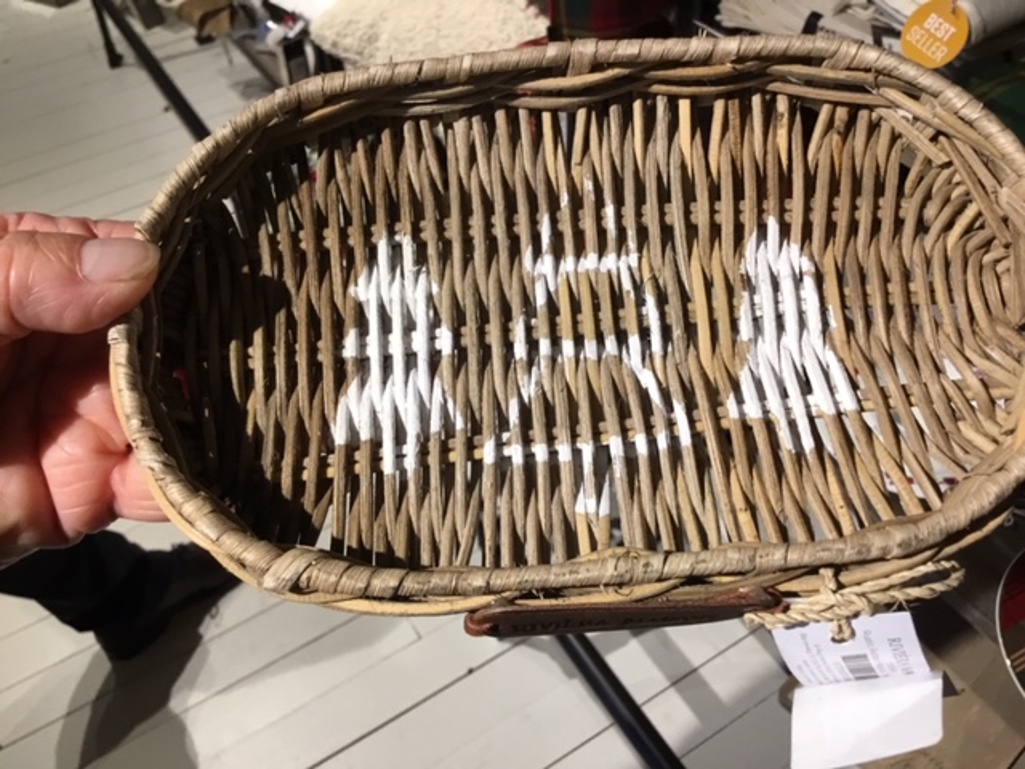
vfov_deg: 45.4
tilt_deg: -48.0
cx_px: 512
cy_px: 384
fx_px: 918
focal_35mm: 31
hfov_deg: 58.4
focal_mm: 3.3
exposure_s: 1/33
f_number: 2.4
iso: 50
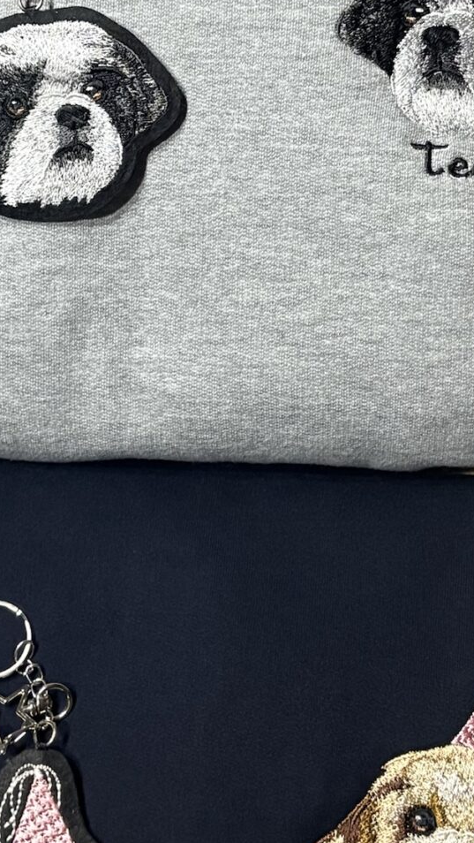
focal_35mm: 76
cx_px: 232
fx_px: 1697
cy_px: 187
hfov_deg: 15.9
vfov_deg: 27.4
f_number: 1.6
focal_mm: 5.96
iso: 500
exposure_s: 1/59
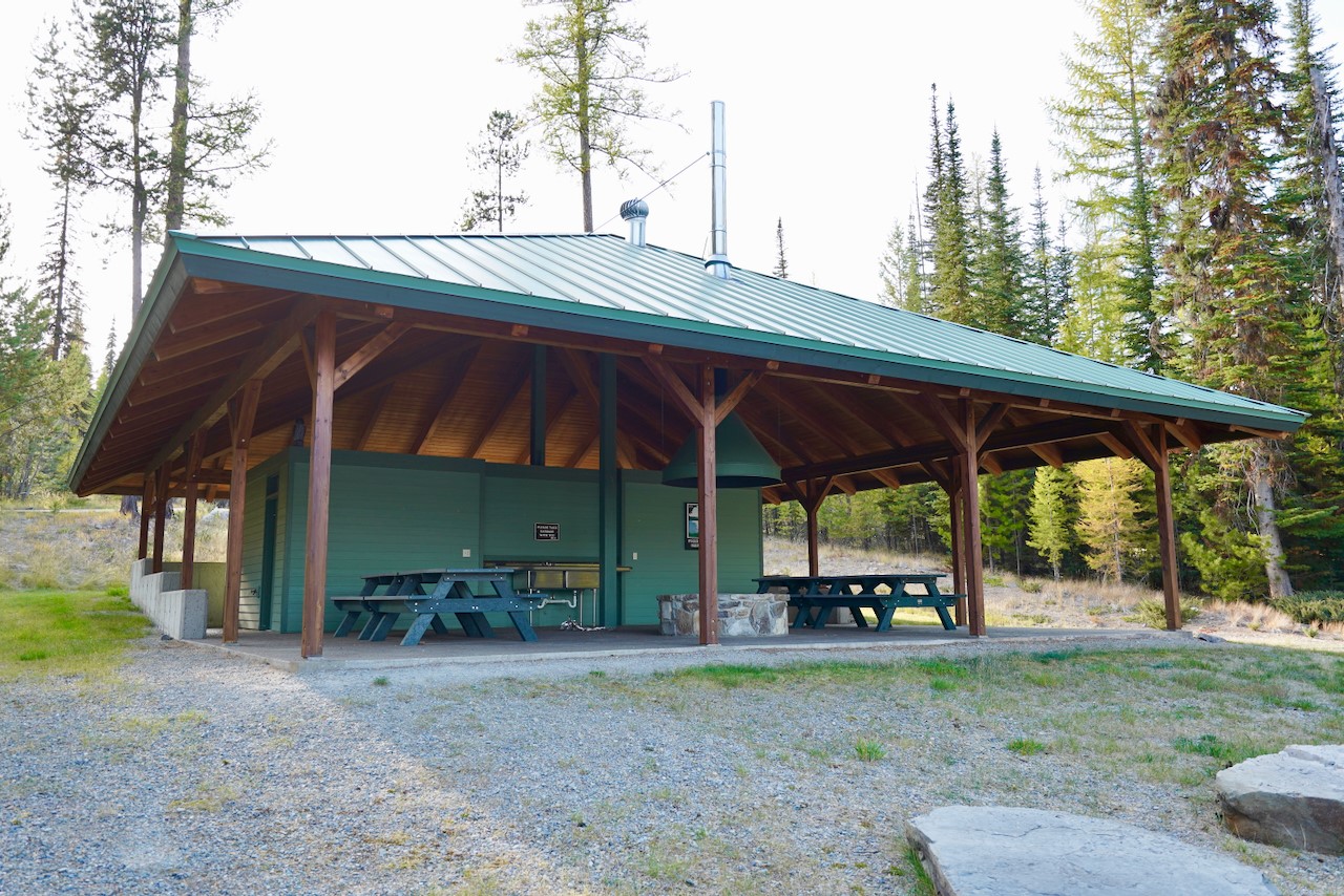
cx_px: 672
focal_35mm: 28
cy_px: 448
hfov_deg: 65.5
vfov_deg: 46.4
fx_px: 1046
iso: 100
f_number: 4.5
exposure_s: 1/60
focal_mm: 28
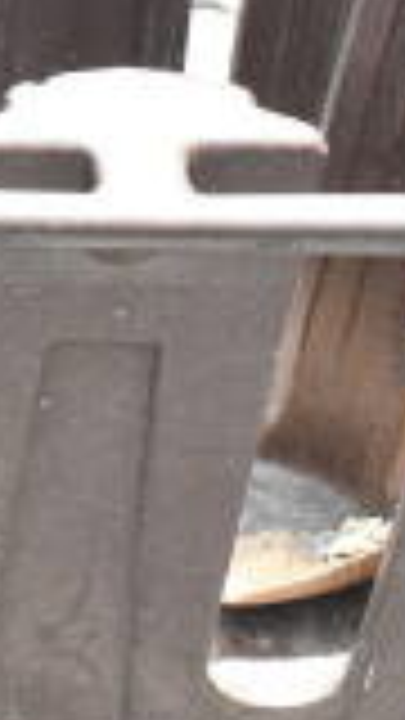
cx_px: -675
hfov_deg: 9.5
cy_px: 151
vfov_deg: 19.6
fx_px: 2062
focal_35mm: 108
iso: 1600
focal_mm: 18
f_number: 10
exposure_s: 1/400
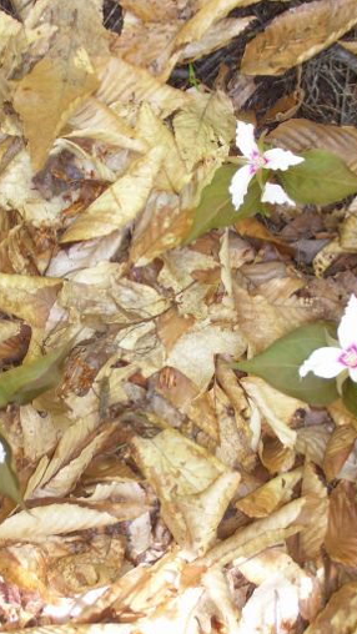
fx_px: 1614
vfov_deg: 22.2
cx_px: 136
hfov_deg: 12.6
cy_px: 338
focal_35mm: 96
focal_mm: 11.6
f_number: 4
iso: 80
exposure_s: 1/90
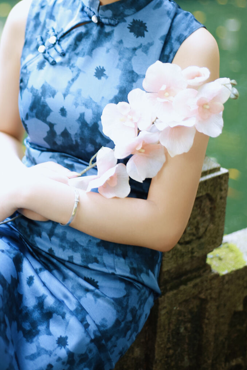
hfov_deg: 15.6
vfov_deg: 23.1
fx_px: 895
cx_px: 38
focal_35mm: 87
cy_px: 86
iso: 500
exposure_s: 1/125
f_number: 1.8
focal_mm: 50
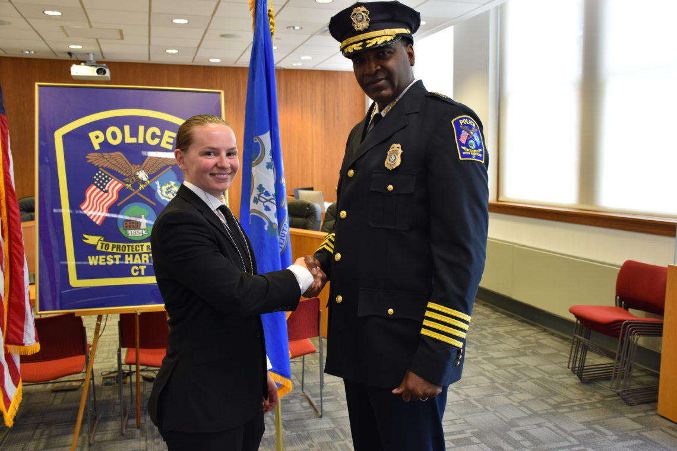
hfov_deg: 57.2
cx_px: 338
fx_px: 621
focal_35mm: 33
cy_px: 226
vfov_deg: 40.0
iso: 400
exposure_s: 1/40
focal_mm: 22
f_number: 4
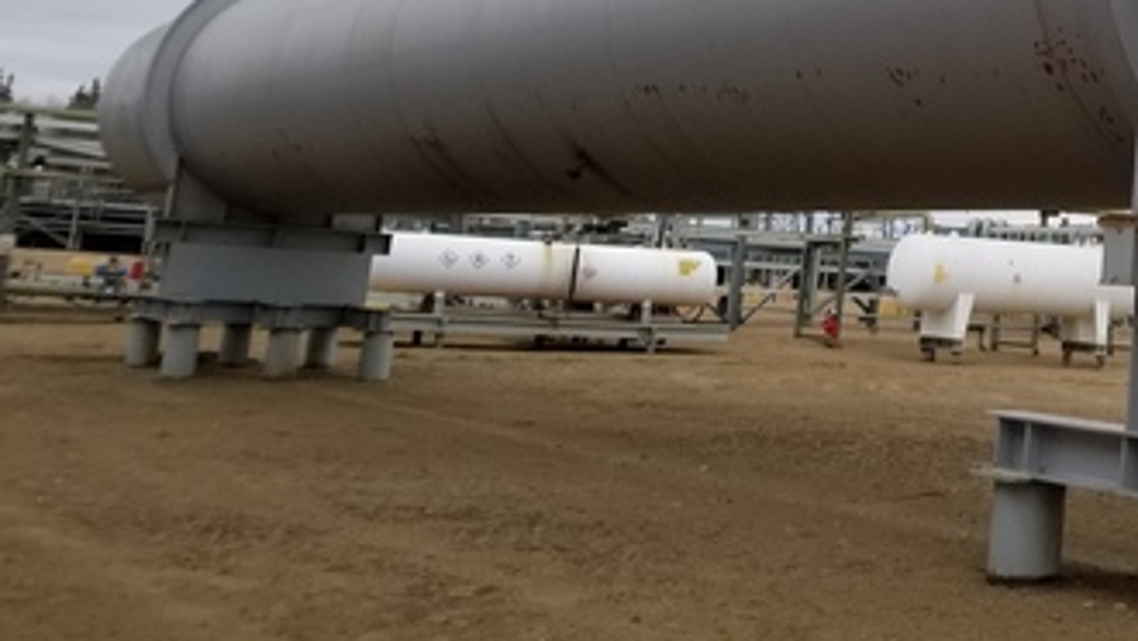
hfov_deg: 31.0
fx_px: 1842
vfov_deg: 19.0
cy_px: -47
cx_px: 1222
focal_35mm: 61
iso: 50
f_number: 1.7
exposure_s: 1/1728
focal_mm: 4.25
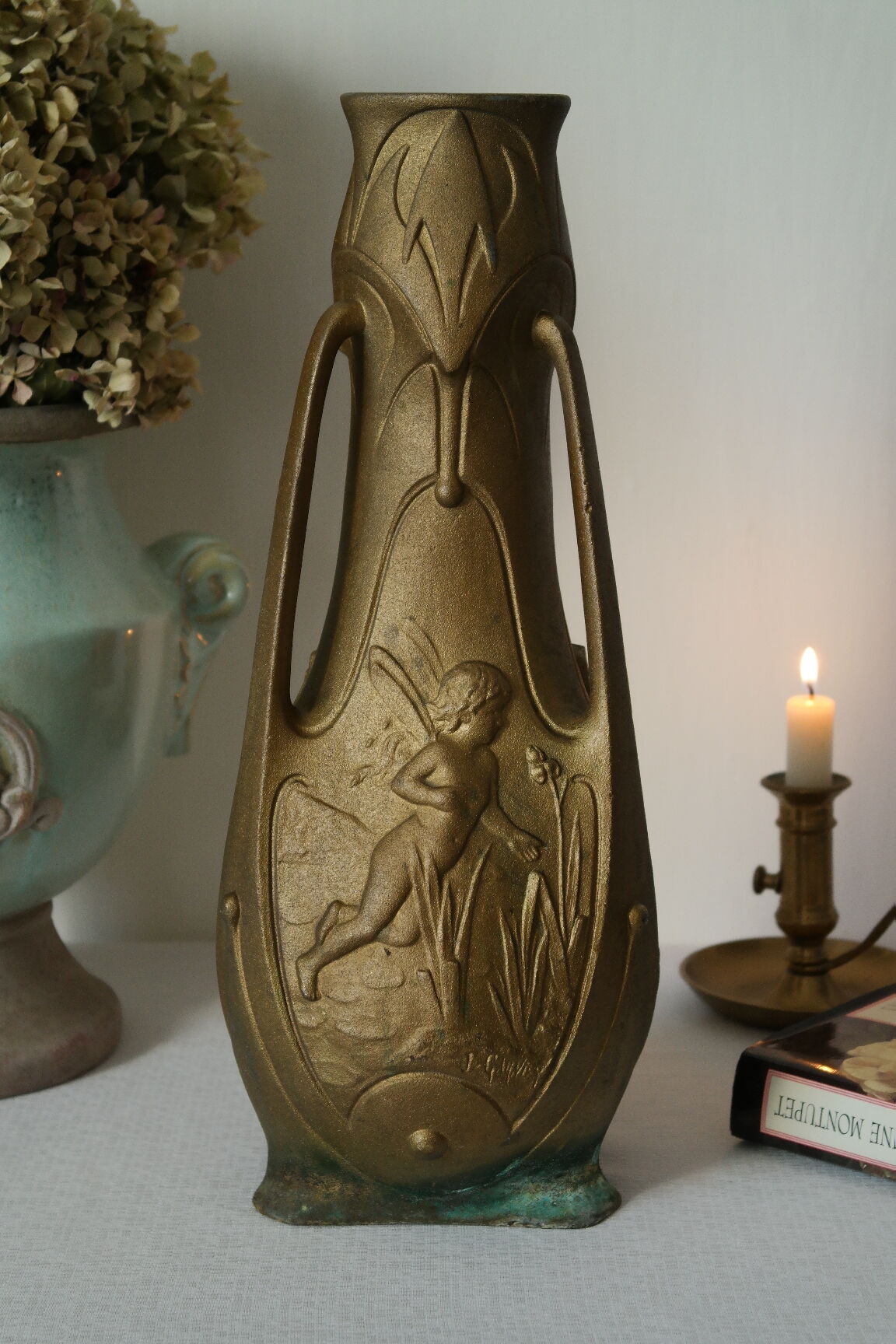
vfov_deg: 26.3
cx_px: 448
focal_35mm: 77
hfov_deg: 17.7
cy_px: 672
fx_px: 2874
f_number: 6.3
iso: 800
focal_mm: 50
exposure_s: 1/30
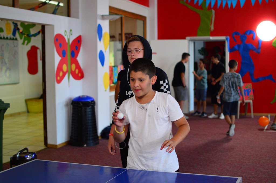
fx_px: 402
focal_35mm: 52
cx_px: 138
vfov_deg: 25.7
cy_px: 92
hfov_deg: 37.9
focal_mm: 35
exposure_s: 1/250
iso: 1600
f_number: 1.8
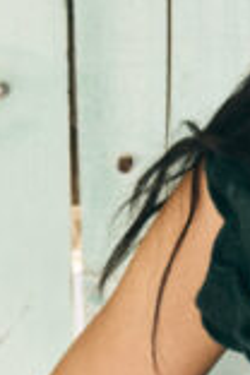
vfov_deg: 9.7
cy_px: 382
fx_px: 2187
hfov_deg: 6.4
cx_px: 484
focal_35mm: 210
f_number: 4
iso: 160
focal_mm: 32
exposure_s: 1/100
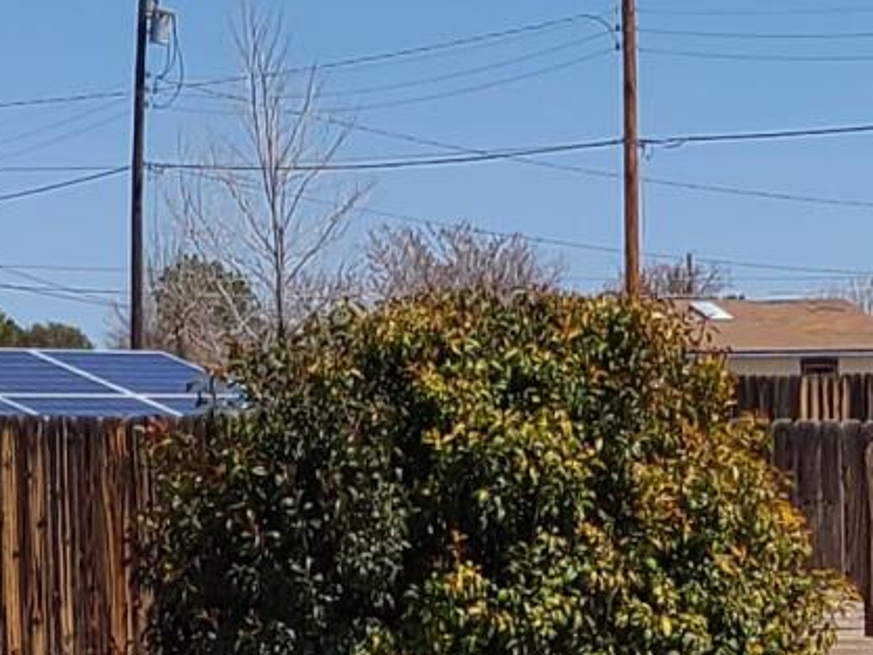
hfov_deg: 10.5
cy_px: 1515
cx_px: 731
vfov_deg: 7.5
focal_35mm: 187
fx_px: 4717
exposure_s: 1/4244
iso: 40
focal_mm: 5.4
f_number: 1.8
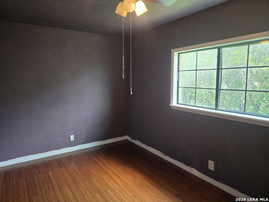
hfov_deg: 73.9
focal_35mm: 23
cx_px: 134
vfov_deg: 58.9
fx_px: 179
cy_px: 101
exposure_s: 1/120
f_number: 1.7
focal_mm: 6.3
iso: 400
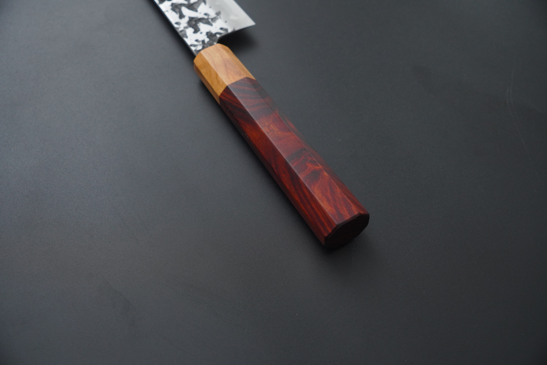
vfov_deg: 28.2
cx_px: 274
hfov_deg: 41.4
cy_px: 182
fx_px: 725
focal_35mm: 48
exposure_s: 1/160
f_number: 5
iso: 500
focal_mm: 31.8
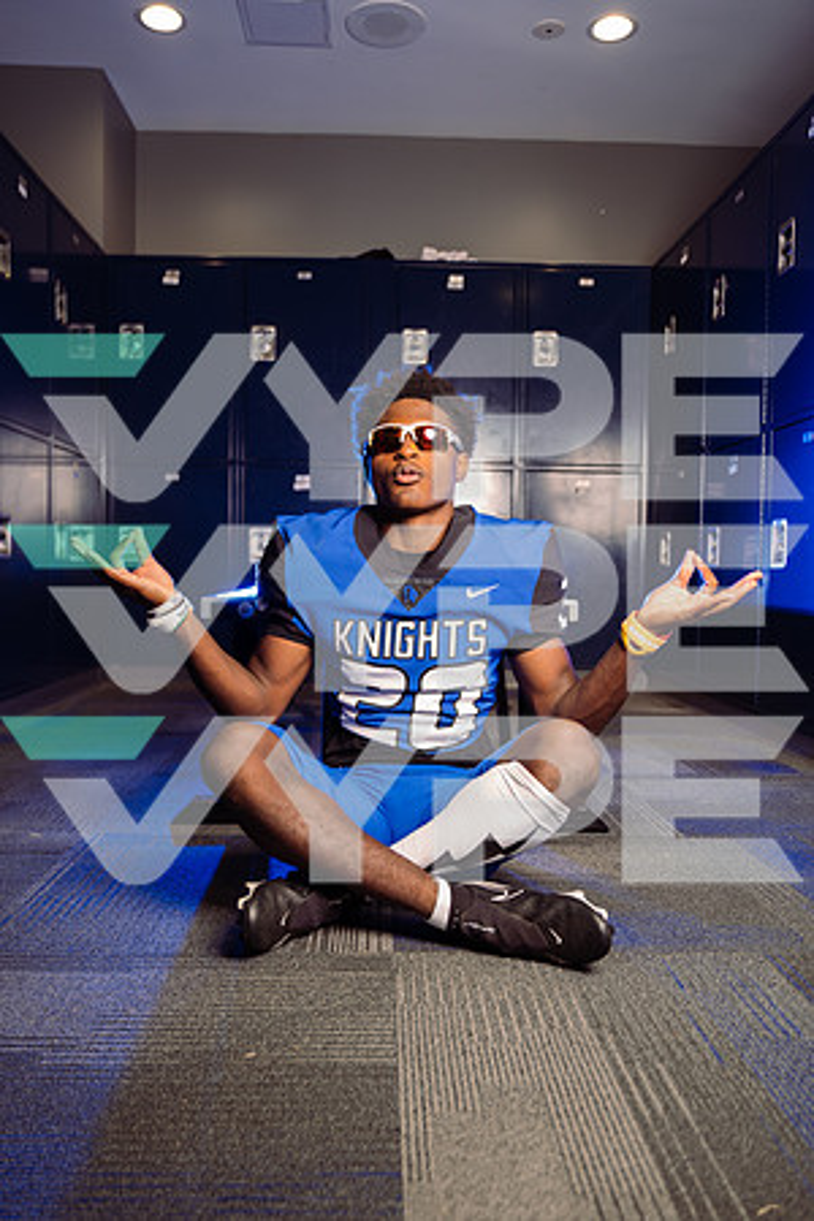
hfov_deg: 45.0
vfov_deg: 63.7
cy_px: 610
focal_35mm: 29
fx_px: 984
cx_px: 407
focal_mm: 29
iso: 500
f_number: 2.8
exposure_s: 1/250
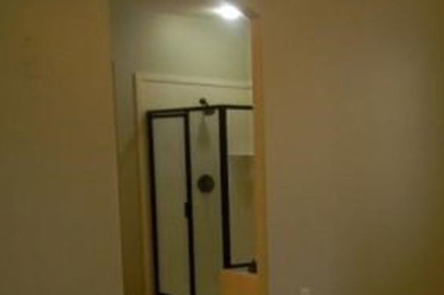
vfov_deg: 19.9
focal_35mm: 67
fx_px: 826
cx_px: 468
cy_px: 266
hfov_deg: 27.9
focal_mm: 5
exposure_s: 1/30
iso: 350
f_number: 3.5
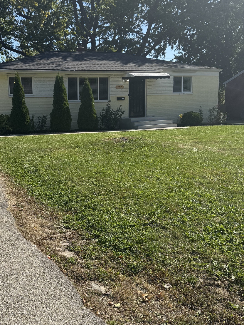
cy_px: 171
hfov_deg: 37.7
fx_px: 348
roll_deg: +2.2
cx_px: 61
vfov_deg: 50.1
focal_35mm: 37
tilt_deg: -7.5
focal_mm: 6.76
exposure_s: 1/3597
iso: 80
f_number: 1.78
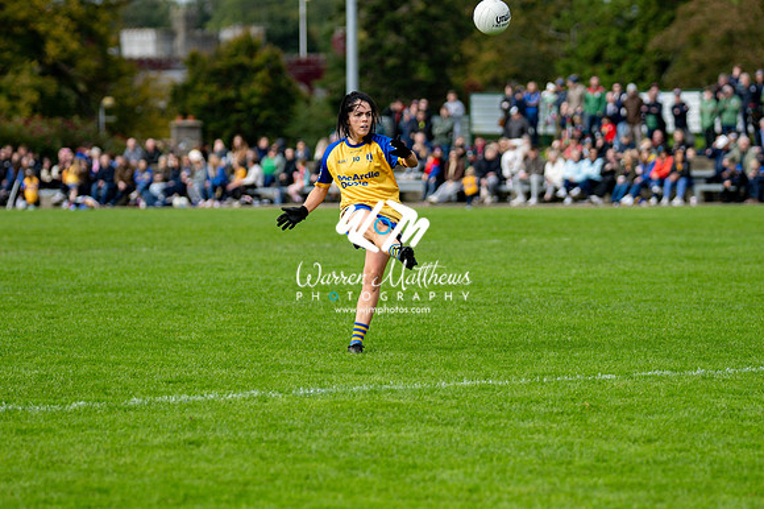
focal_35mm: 240
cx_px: 382
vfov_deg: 5.7
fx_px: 5090
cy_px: 254
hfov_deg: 8.6
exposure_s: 1/3200
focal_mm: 160
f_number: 2.8
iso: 280
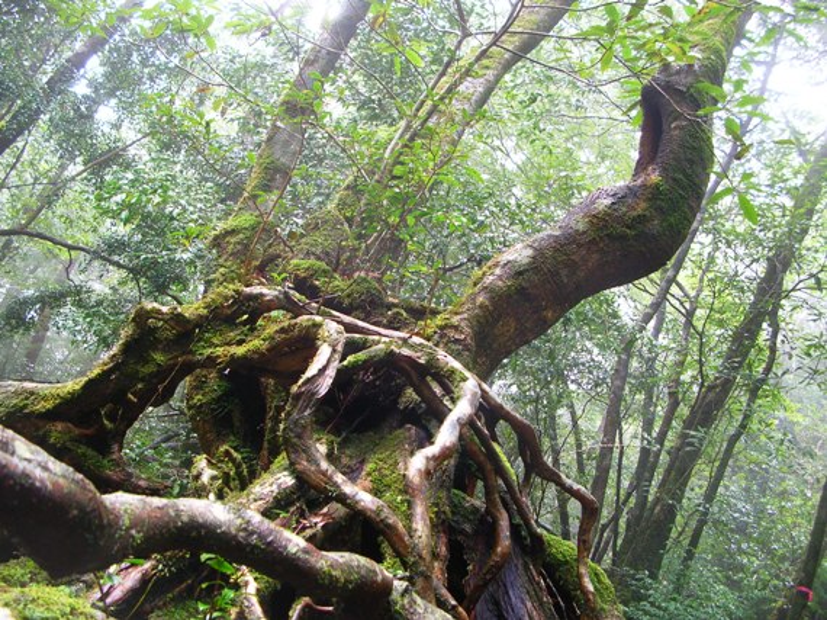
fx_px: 836
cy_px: 310
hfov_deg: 52.6
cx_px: 414
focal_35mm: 35
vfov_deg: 40.7
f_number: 2.8
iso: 50
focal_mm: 5.8
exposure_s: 1/31.3
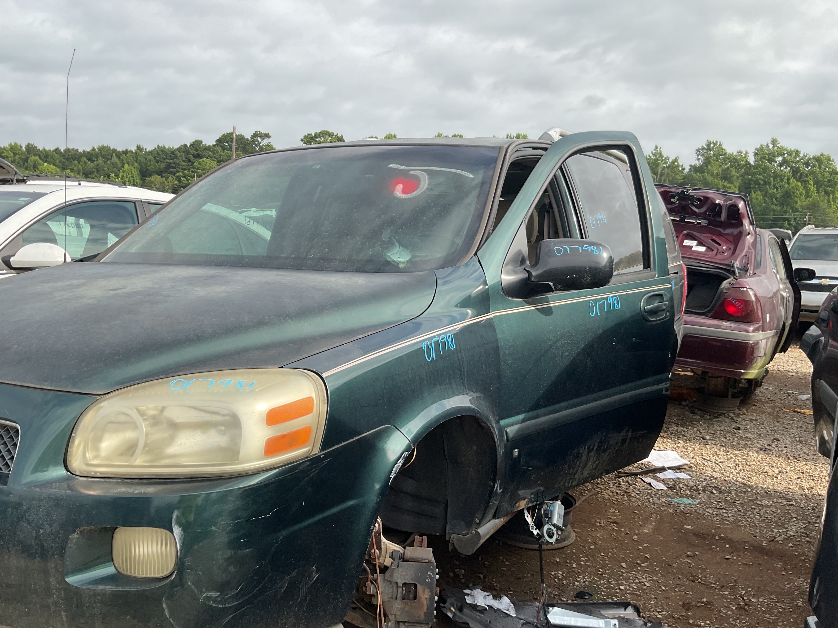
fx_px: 799
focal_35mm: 33
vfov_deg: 42.9
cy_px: 351
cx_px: 404
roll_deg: +2.5
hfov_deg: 55.3
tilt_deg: -7.0
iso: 16
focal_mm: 3
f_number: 1.8
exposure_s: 1/842
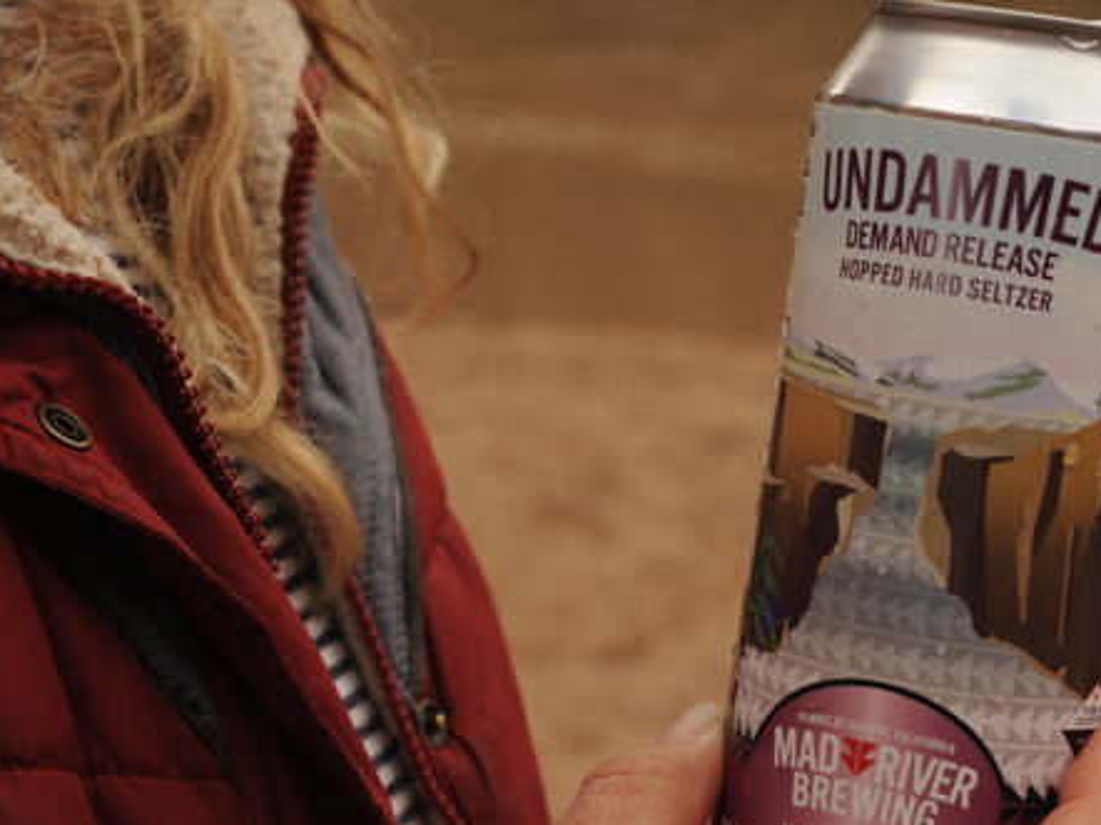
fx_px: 2766
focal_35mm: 87
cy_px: 461
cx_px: 436
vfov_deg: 17.0
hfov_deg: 22.5
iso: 200
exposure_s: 1/125
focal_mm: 50
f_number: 9
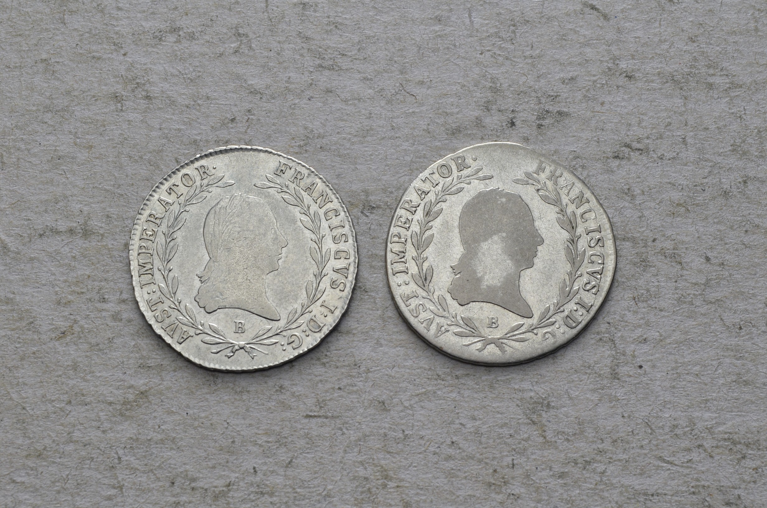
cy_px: 254
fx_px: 1754
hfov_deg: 24.7
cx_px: 384
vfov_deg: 16.5
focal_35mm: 82
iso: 400
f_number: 14
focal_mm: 55
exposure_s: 1/250
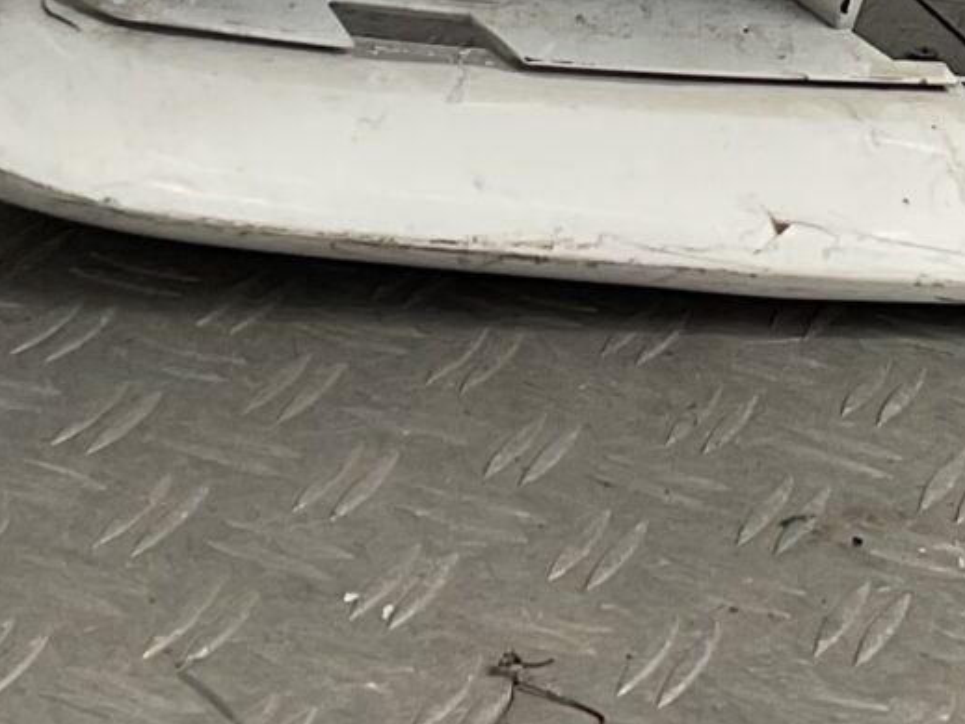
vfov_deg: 10.1
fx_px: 3986
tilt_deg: -18.5
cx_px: 917
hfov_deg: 13.6
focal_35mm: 143
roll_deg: -4.7
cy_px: -346
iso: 16
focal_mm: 3
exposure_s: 1/792
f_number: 1.8
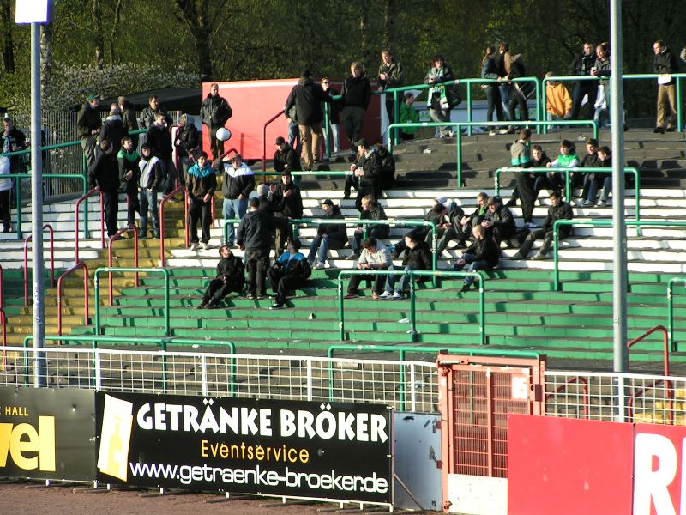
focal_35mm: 236
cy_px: 258
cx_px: 343
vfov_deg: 6.3
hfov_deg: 8.4
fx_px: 4677
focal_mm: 36.1
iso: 50
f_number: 4
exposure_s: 1/200
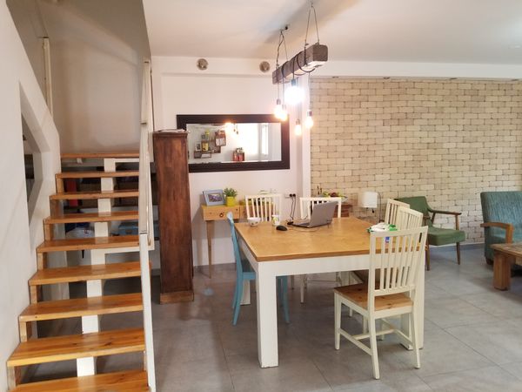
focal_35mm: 26
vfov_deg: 53.1
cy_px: 196
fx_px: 392
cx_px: 261
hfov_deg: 67.3
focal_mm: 4.25
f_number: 1.7
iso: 200
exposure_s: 1/33
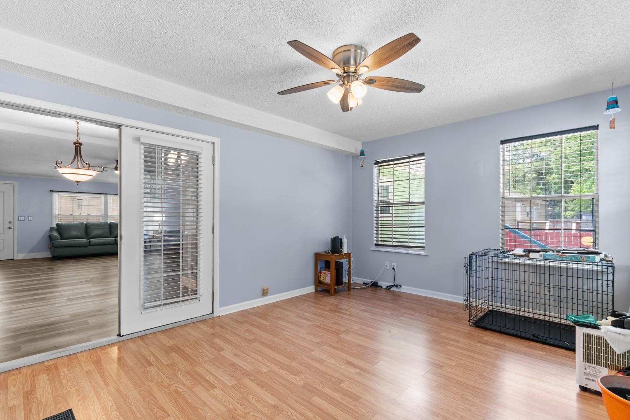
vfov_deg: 77.3
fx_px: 262
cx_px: 315
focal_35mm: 15
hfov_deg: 100.4
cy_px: 210
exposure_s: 1/8
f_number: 4.5
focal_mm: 10
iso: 100
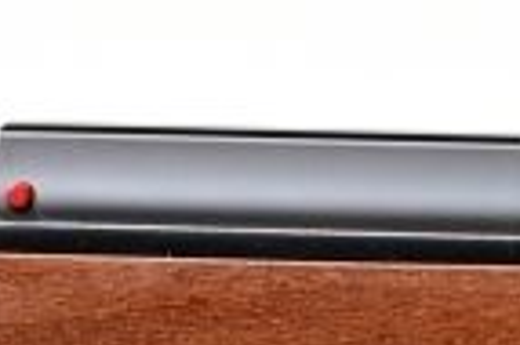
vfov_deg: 1.9
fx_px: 10547
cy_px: 467
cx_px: 1527
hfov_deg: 2.8
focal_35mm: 731
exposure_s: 1/60
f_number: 11
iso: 800
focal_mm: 68
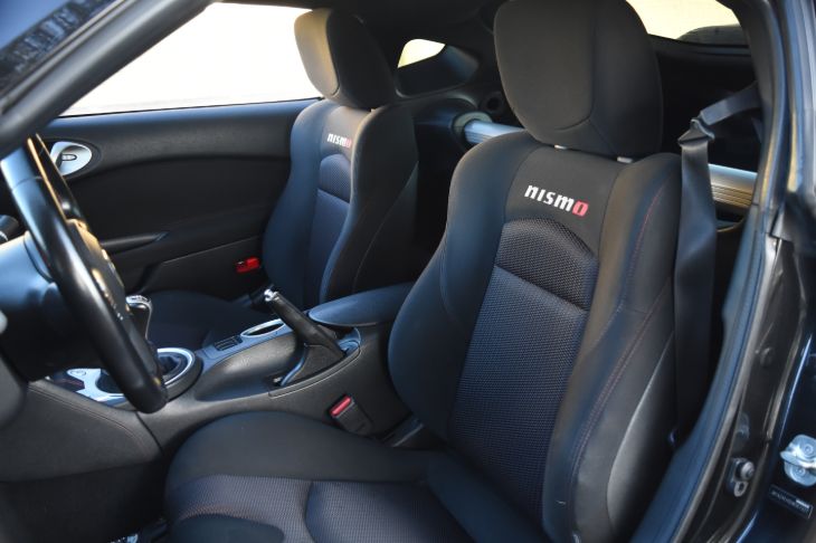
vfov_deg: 39.9
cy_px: 272
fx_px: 748
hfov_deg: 57.2
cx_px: 408
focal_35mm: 33
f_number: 5
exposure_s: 1/100
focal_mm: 22
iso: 1600
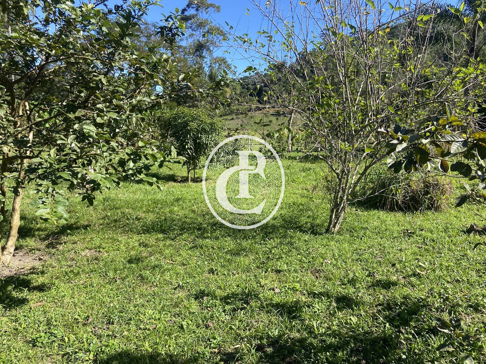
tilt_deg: -4.2
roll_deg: -0.9
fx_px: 365
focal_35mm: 26
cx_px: 243
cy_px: 182
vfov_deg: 53.1
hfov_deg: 67.3
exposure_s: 1/1103
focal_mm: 4.25
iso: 32
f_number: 1.8
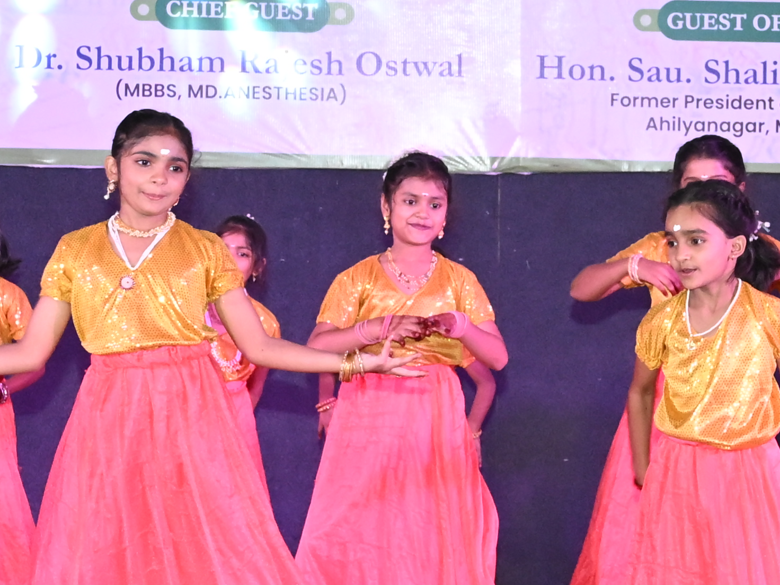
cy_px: 222
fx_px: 3650
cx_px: 652
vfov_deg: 9.2
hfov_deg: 12.1
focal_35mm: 162
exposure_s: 1/200
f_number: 5.6
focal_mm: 41
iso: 4000
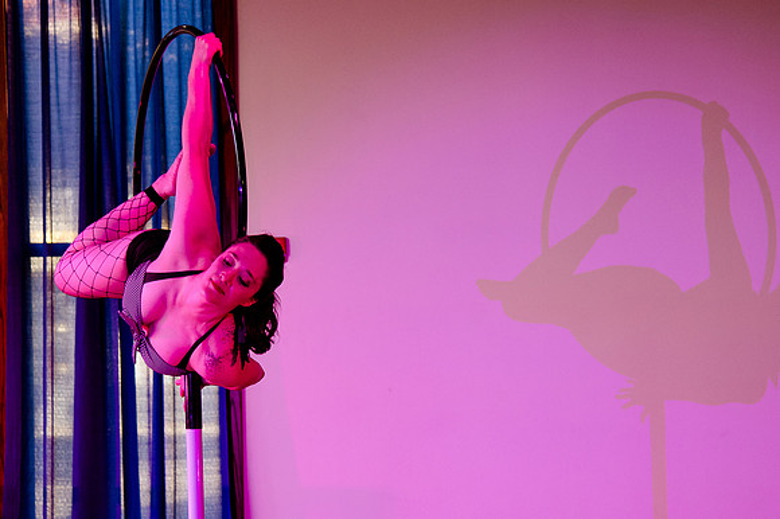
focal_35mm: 108
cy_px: 325
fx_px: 2342
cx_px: 400
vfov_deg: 12.6
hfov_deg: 18.9
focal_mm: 65
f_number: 4
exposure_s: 1/320
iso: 2000
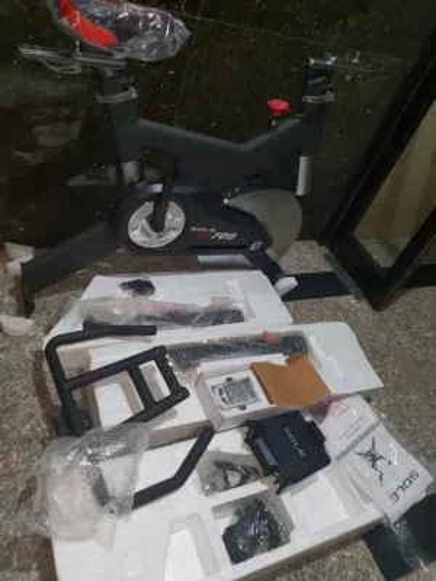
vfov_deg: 67.3
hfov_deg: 53.1
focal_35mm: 26
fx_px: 437
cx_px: 218
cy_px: 290
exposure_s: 1/33
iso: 100
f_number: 2.4
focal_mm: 4.3
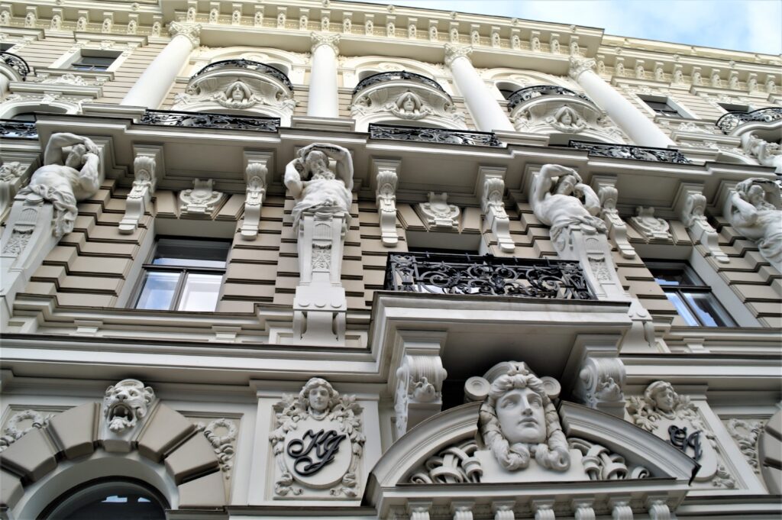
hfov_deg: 67.4
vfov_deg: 47.9
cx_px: 391
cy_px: 260
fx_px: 586
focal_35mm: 27
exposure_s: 1/50
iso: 100
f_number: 6.3
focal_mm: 18
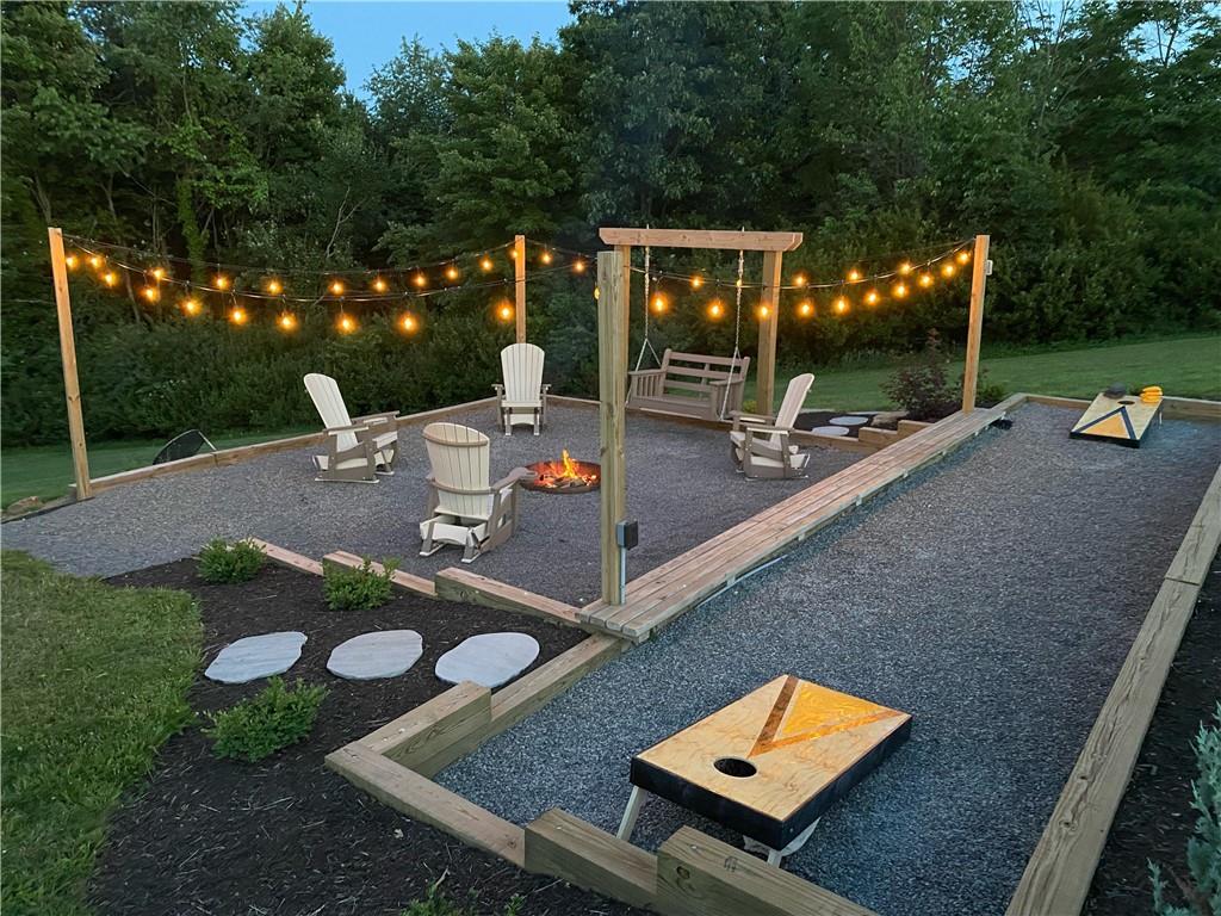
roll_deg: -0.2
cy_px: 458
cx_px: 610
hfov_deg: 67.3
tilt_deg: -14.0
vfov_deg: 53.1
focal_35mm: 26
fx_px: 917
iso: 1000
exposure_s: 1/30
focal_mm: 4.25
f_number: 1.8
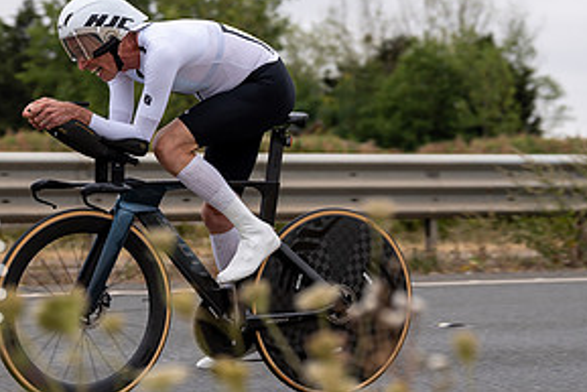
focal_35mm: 146
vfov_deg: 9.4
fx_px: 2382
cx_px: 132
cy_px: 170
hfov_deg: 14.0
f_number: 3.5
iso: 100
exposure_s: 1/800
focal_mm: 72
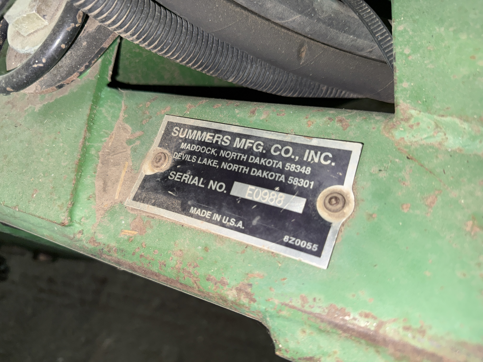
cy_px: 181
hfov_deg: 71.6
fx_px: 335
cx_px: 242
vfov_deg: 56.8
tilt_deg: -66.4
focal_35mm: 24
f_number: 1.78
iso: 50
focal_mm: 6.76
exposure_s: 1/4
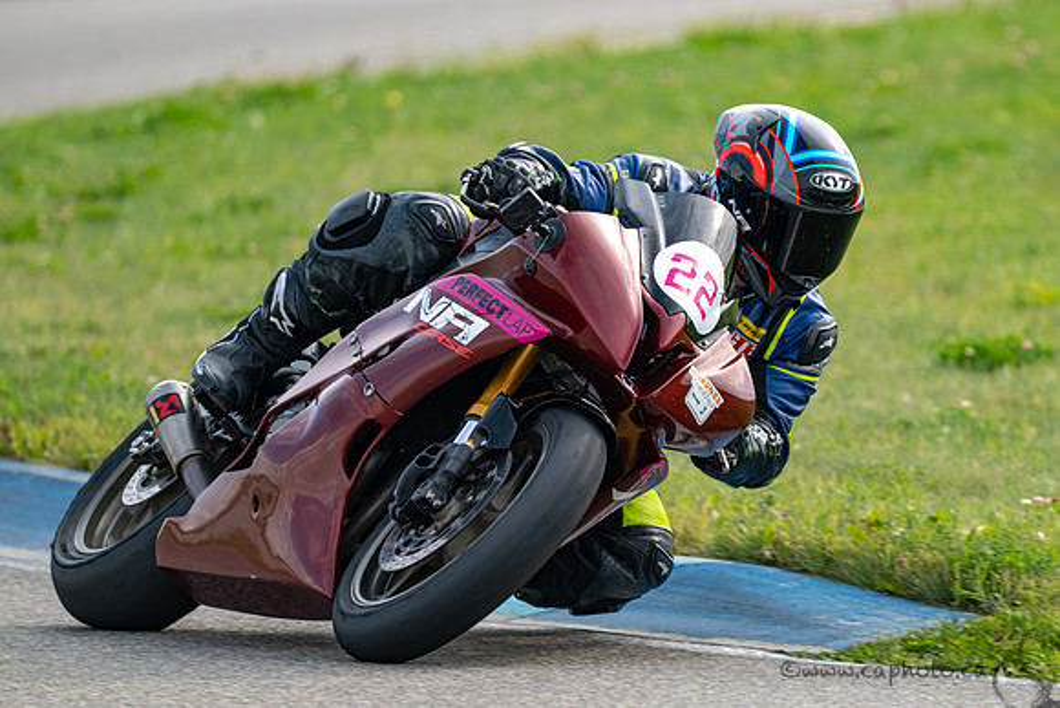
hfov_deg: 2.9
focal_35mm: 709
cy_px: 319
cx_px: 626
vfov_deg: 1.9
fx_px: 20867
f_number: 6.3
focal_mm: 600
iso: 560
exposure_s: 1/1250
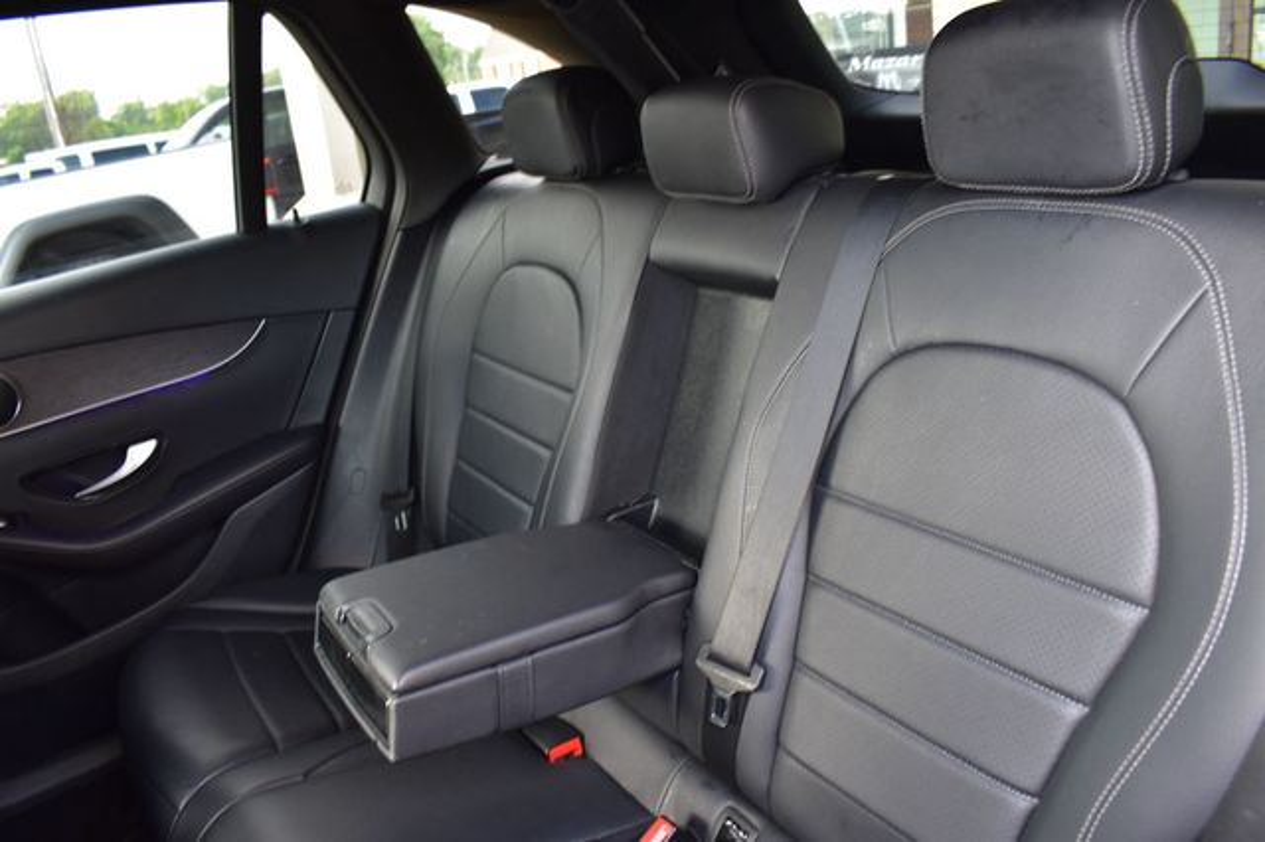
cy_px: 421
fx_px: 948
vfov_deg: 47.9
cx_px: 632
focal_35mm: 27
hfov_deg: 67.4
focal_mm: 18
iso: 400
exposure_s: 1/25
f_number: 7.1
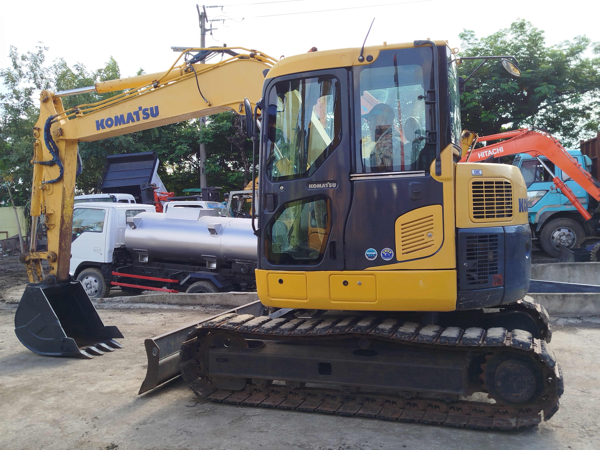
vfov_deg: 42.9
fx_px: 572
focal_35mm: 33
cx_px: 300
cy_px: 225
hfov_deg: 55.4
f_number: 1.7
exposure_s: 1/501
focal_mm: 5.31
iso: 50
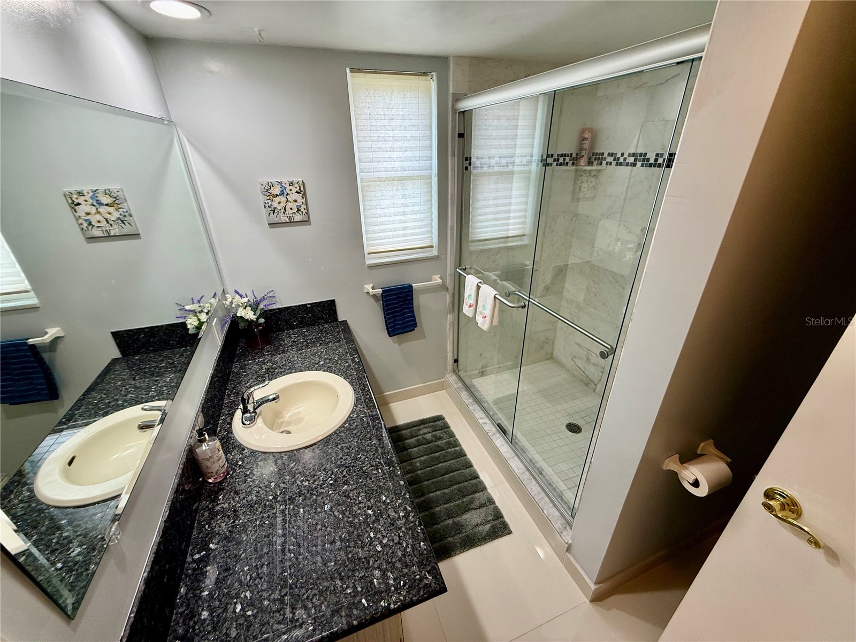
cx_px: 428
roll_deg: +1.1
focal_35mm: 14
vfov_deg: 85.7
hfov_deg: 102.1
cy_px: 321
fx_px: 346
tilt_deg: -25.4
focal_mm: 2.22
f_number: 2.2
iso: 100
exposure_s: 1/120
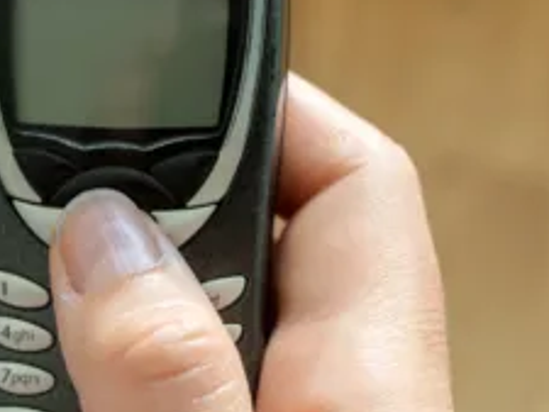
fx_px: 1650
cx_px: 115
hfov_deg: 18.7
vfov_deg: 14.2
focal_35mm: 104
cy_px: 312
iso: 1250
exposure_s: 1/40
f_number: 5.6
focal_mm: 35
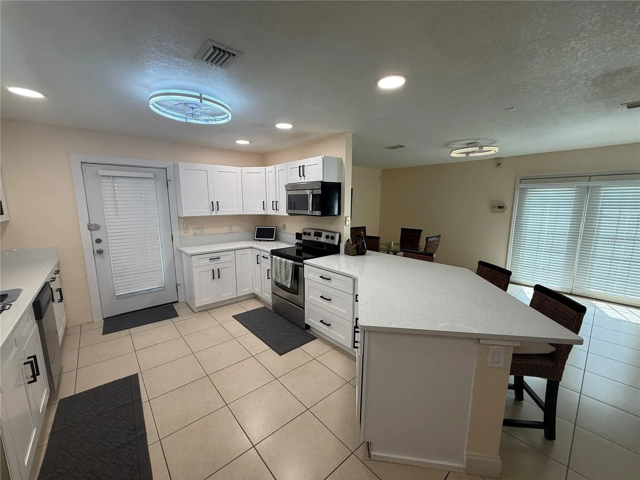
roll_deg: -1.0
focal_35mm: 14
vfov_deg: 85.7
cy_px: 240
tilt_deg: -6.6
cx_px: 320
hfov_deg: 102.1
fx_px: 259
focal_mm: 2.22
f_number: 2.2
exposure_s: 1/120
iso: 64
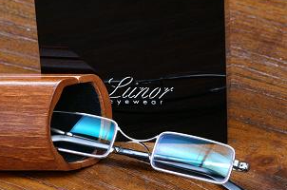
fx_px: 1551
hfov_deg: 10.6
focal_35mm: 195
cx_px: 103
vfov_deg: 7.0
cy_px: 111
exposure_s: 1/2
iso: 800
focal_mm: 100
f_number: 11
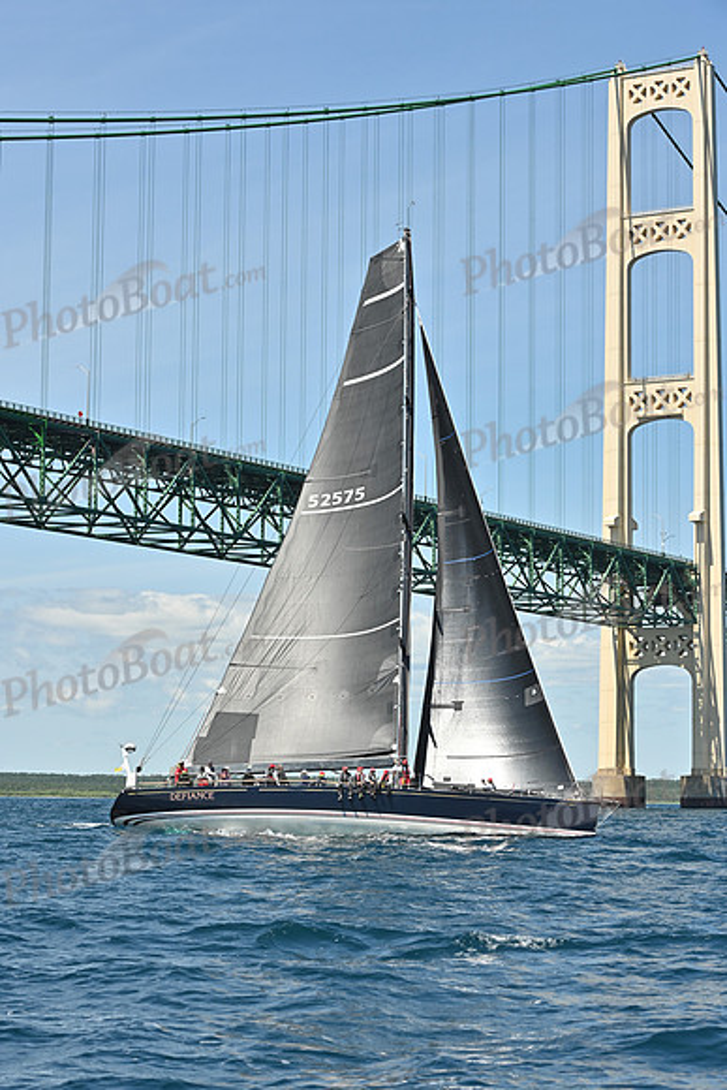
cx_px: 364
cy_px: 545
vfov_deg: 24.8
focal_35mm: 82
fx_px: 2482
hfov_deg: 16.7
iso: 320
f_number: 10
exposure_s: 1/1000
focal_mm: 82
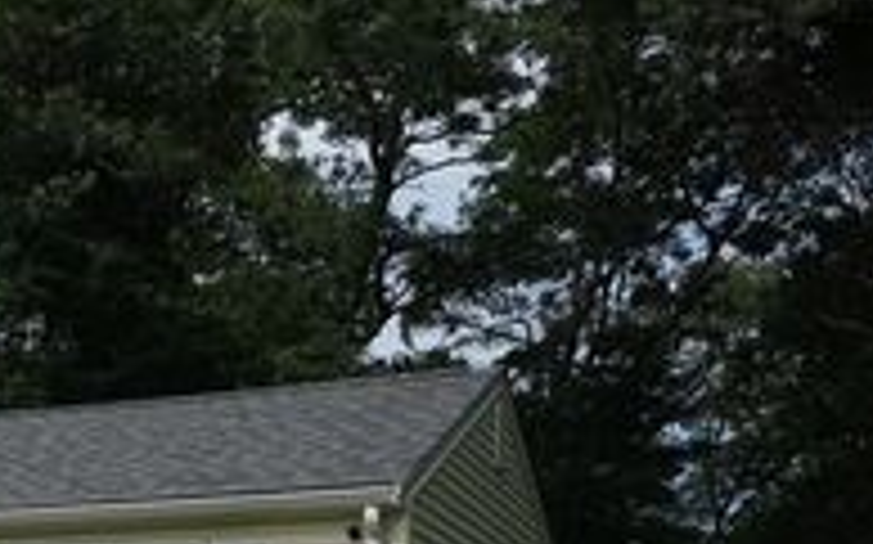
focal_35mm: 76
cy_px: 740
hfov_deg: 24.1
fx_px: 1807
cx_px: -234
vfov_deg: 16.1
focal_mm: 29
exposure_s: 1/800
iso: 500
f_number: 11
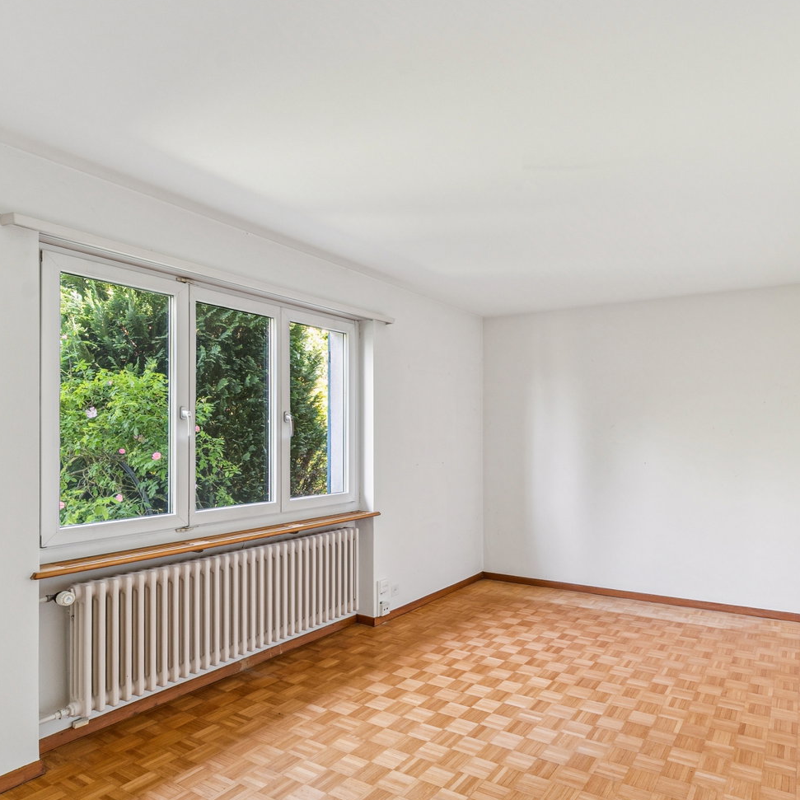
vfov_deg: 72.0
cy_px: 434
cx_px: 511
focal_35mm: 21
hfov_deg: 70.7
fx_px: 549
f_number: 10
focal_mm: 10
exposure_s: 1/1.67
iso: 250
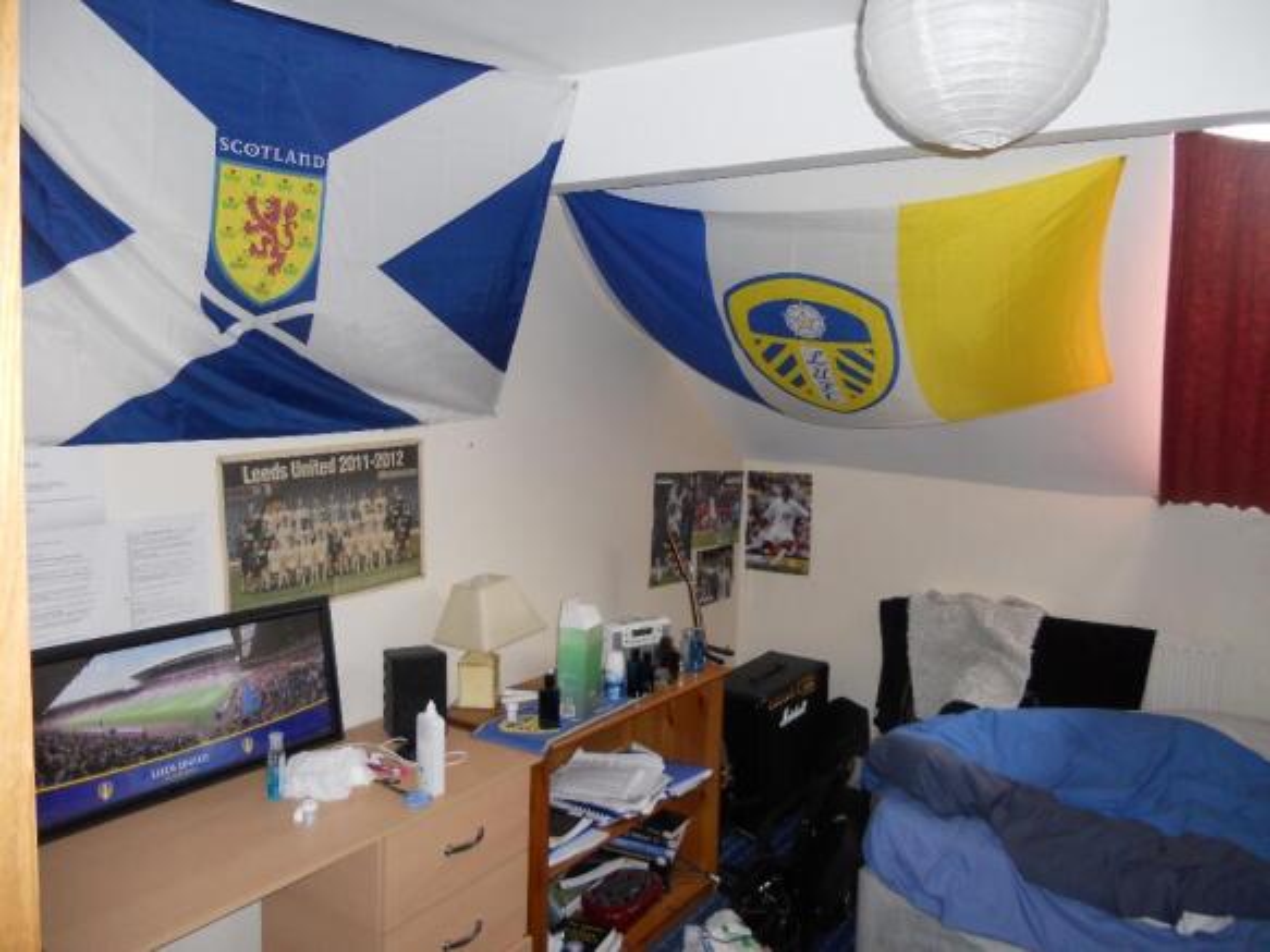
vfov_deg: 51.3
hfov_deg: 65.3
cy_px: 476
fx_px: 990
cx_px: 635
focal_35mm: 27
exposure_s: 1/25
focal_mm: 4.9
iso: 200
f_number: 3.2
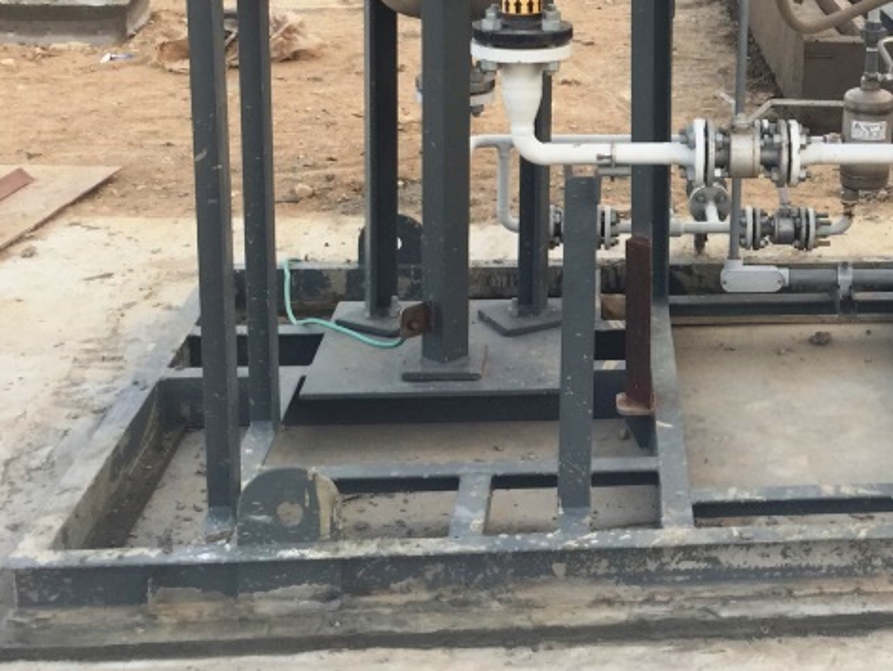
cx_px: 846
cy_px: 57
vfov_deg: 22.7
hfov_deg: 29.1
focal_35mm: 63
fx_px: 1626
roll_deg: -3.9
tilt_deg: -12.5
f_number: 2.2
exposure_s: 1/100
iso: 32
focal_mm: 4.15
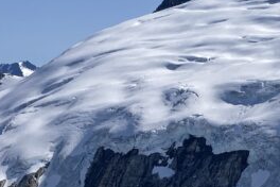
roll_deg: -5.2
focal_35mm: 113
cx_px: 263
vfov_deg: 11.9
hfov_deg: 17.8
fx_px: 879
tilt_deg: -5.2
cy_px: 210
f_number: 1.8
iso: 25
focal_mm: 3.99
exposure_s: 1/4367
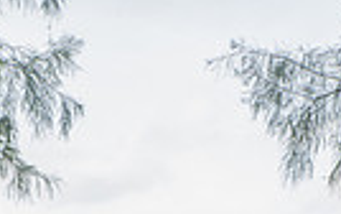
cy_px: 530
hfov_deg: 13.3
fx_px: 1460
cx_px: 127
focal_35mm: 157
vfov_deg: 7.7
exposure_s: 1/250
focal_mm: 46
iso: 250
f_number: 7.1
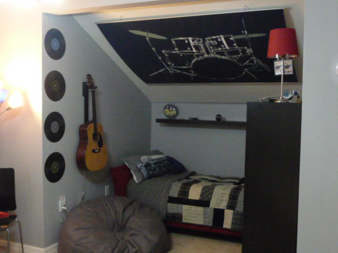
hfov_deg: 46.8
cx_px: 169
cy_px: 126
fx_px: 391
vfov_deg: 36.0
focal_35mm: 40
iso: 800
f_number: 3.3
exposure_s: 1/40
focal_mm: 4.7
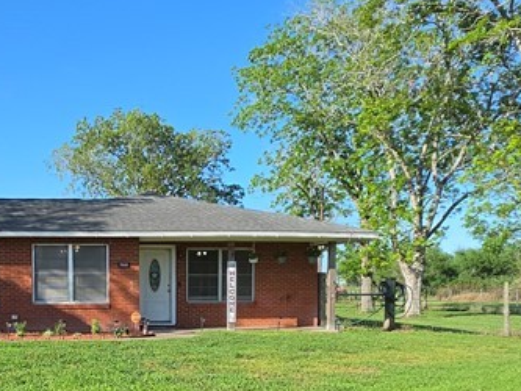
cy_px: 324
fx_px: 602
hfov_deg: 44.5
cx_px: 105
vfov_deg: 34.6
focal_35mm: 40
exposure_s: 1/445
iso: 16
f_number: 1.9
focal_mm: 2.2
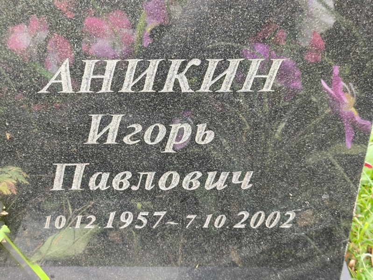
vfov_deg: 29.1
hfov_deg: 38.2
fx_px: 539
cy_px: 140
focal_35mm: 50
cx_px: 186
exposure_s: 1/60
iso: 125
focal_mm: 4.71
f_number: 1.7
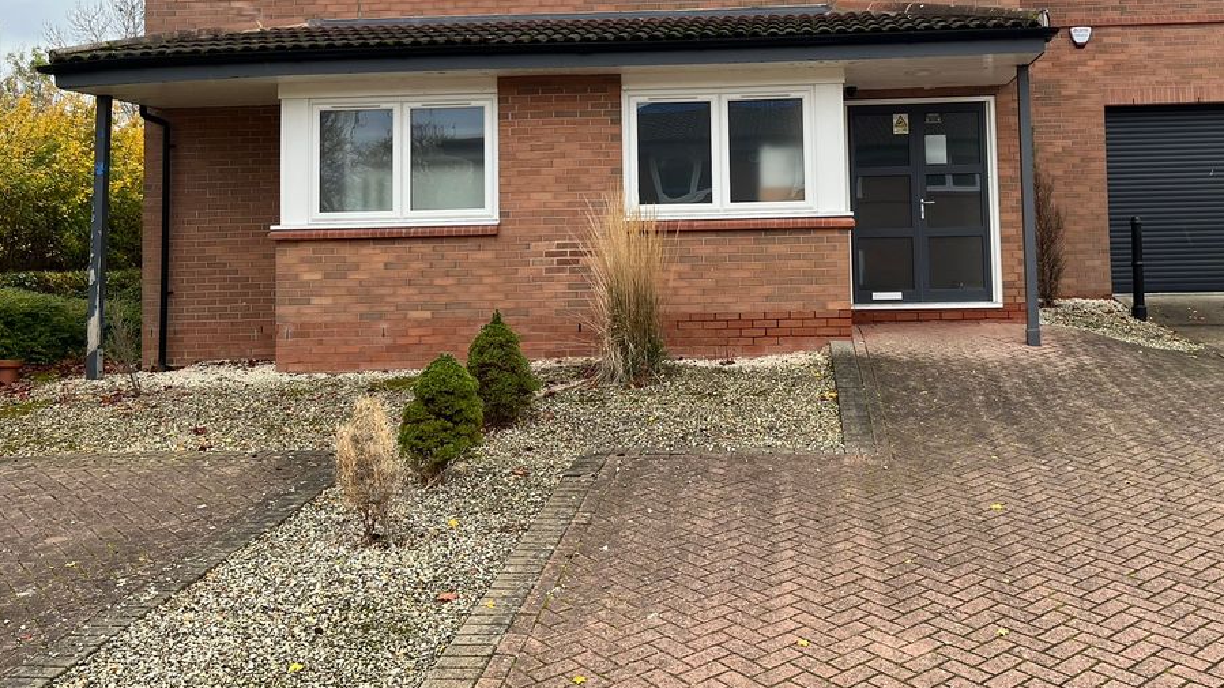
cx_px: 743
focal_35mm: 35
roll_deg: +1.4
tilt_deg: +6.1
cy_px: 194
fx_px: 1136
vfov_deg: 33.2
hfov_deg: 56.1
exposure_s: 1/194
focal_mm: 5.1
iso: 50
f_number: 1.6
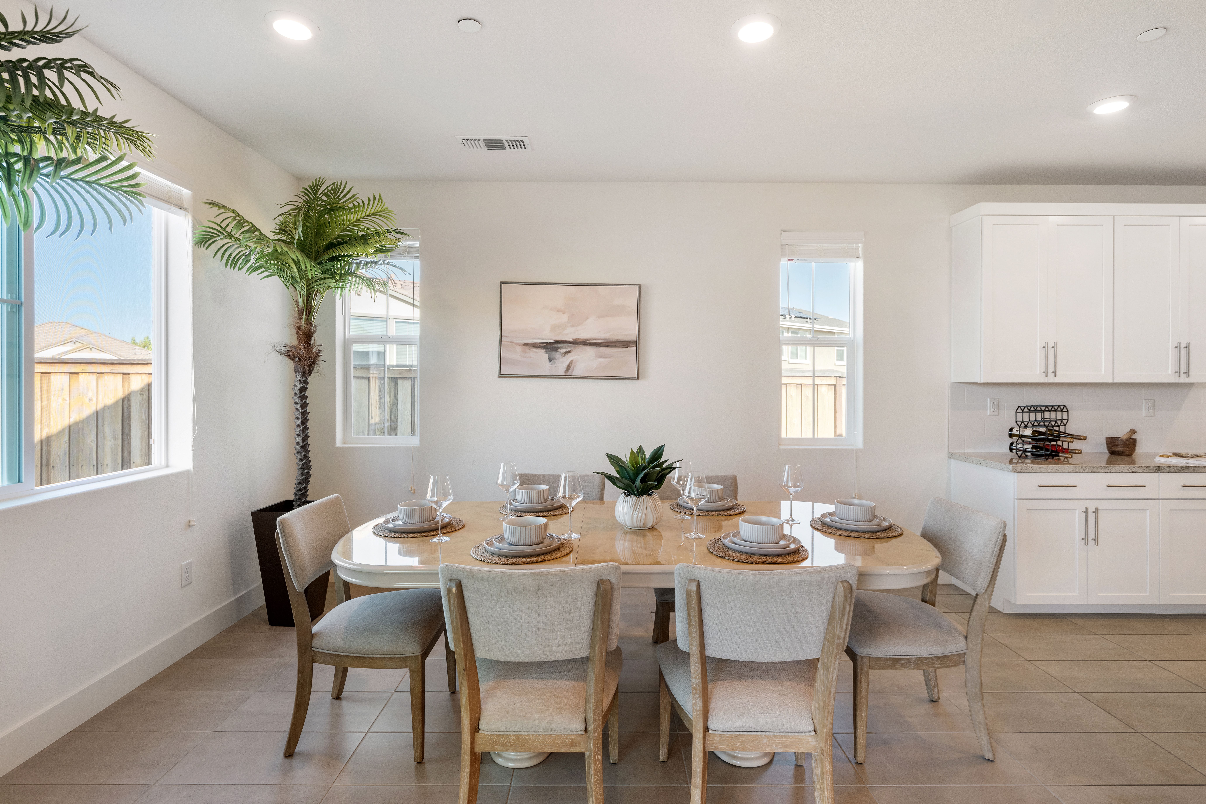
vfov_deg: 68.9
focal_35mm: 18
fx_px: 586
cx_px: 603
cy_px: 402
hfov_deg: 91.6
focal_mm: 17.5
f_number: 7.1
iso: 400
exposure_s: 1/15
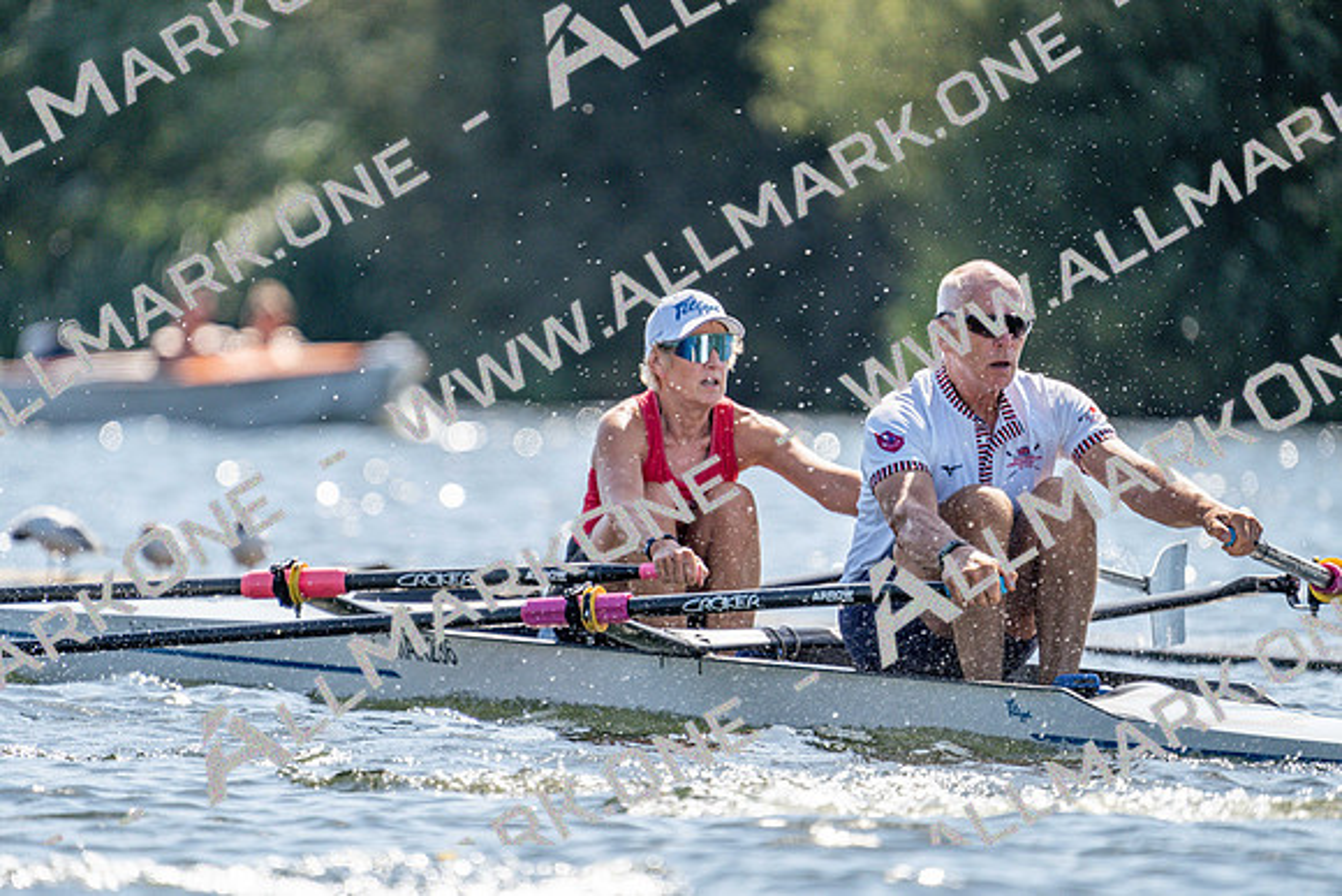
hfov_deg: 3.4
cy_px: 448
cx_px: 671
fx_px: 22371
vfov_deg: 2.3
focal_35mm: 600
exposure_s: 1/2000
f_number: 6.3
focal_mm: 600
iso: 500
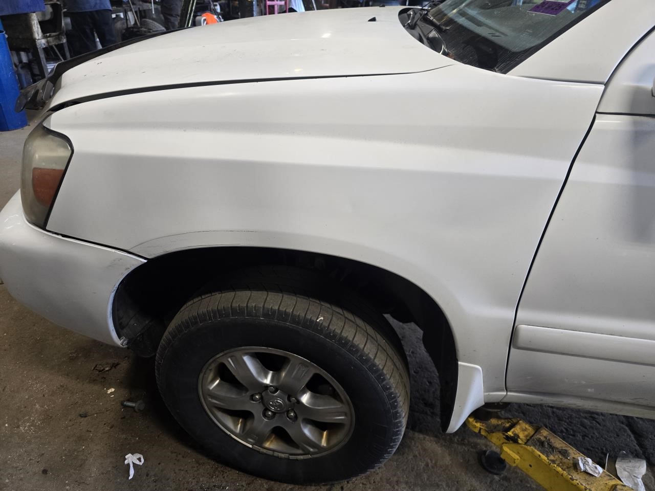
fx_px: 435
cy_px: 246
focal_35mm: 23
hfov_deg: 73.9
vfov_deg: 58.9
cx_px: 328
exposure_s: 1/120
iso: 250
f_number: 1.7
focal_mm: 6.3
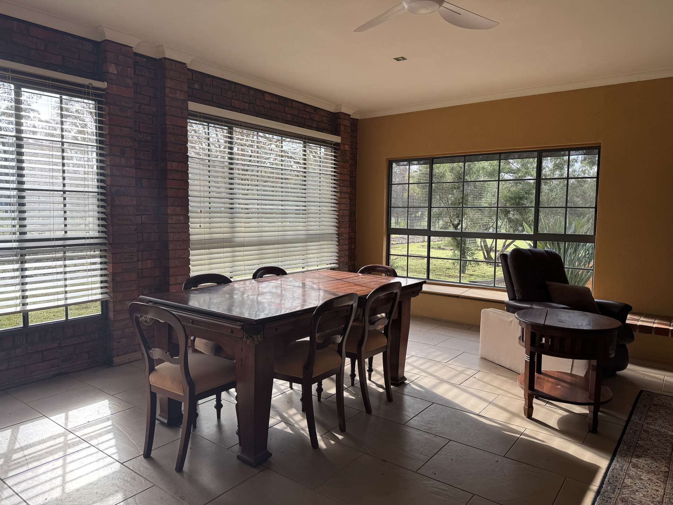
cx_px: 336
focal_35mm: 24
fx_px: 467
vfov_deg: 56.8
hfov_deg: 71.6
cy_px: 252
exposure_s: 1/645
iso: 80
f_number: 1.78
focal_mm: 6.76
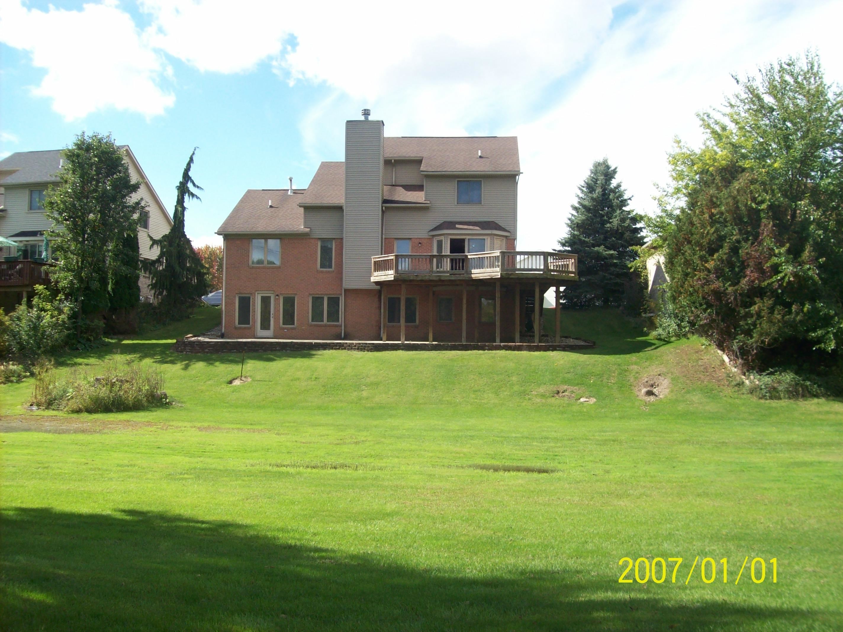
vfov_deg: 39.6
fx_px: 876
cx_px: 422
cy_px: 316
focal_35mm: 36
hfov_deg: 51.4
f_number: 4.8
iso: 80
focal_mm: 6
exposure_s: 1/298
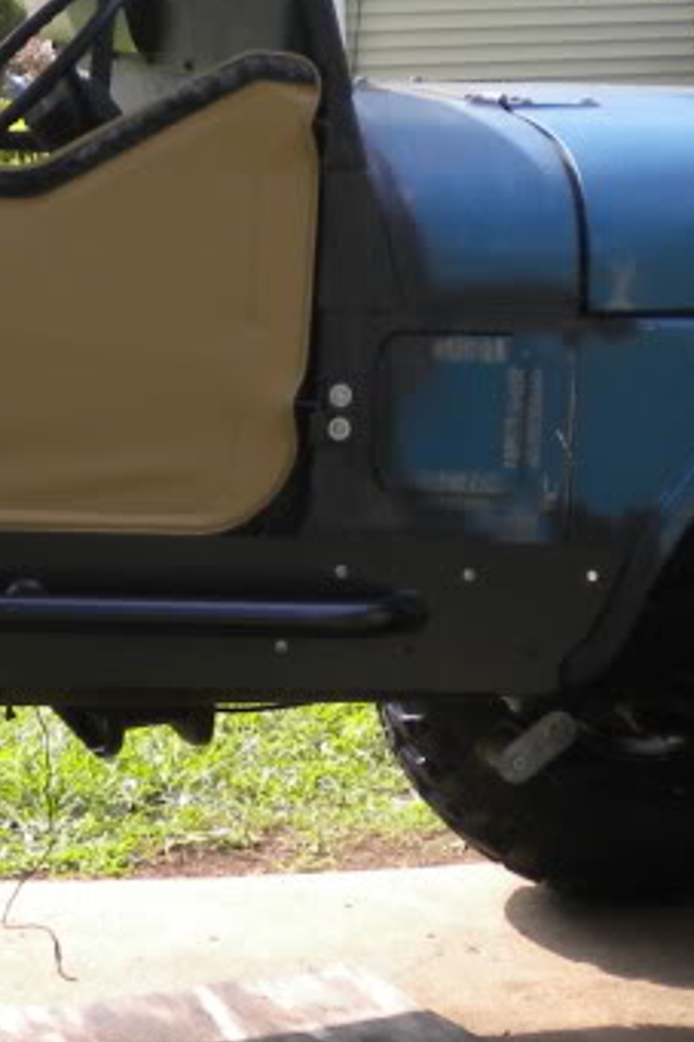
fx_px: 3705
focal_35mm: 128
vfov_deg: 16.0
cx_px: 24
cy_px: 419
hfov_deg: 10.6
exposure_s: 1/216
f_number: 3.5
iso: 80
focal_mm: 7.4
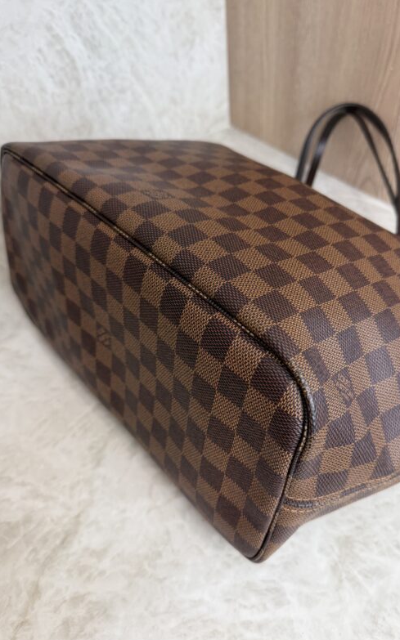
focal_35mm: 26
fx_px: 454
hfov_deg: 47.4
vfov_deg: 70.4
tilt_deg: -45.9
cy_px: 325
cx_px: 231
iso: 125
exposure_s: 1/120
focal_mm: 6.76
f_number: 1.78
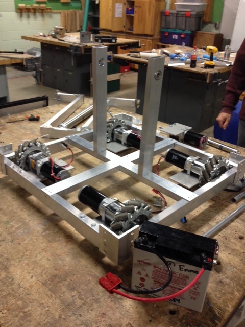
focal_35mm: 35
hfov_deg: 40.7
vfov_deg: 52.6
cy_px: 164
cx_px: 122
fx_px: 330
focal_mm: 4.28
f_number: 2.4
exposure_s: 1/20
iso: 125
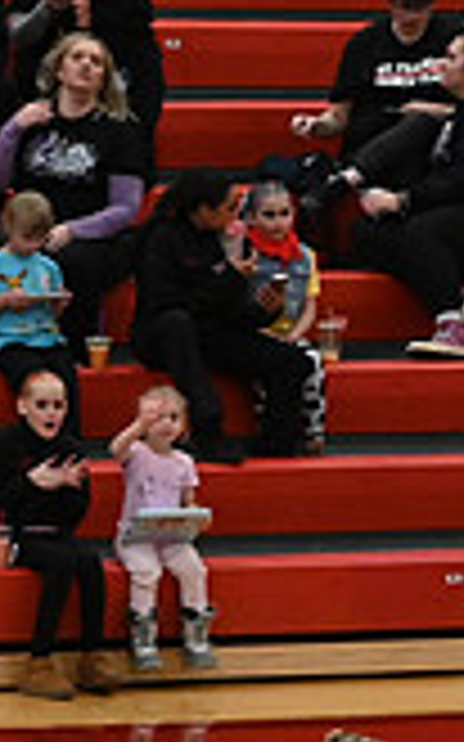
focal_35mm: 442
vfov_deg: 4.7
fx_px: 8951
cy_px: 722
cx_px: 1230
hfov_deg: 2.9
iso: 5000
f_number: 4
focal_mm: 82
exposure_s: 1/400
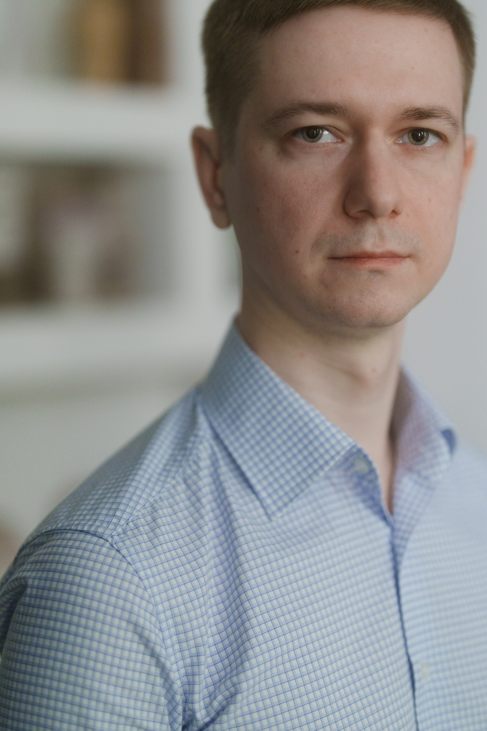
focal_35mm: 64
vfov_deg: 31.3
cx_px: 250
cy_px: 299
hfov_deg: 21.2
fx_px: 1299
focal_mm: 50
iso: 1000
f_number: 1.2
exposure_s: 1/160
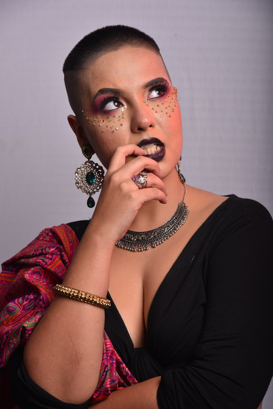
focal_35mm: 120
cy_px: 204
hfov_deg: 11.4
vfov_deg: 17.1
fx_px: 1364
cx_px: 136
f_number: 10
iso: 100
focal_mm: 120
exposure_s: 1/200
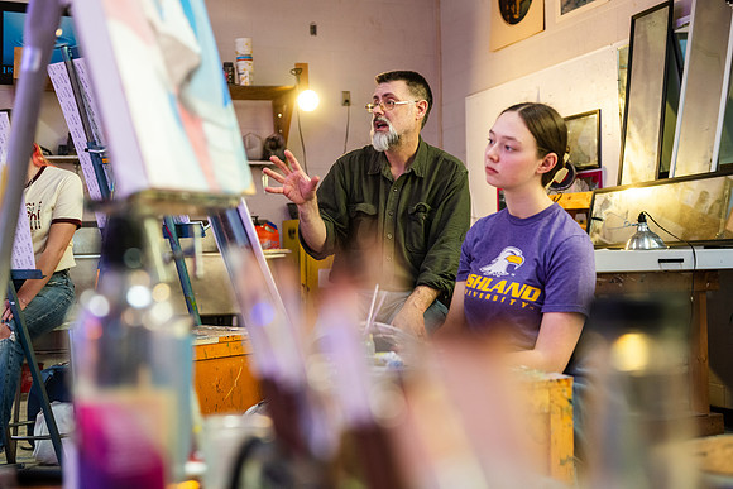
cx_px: 366
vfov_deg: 28.1
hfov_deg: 41.1
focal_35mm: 48
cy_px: 244
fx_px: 978
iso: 1250
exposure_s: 1/60
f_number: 3.2
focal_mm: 48
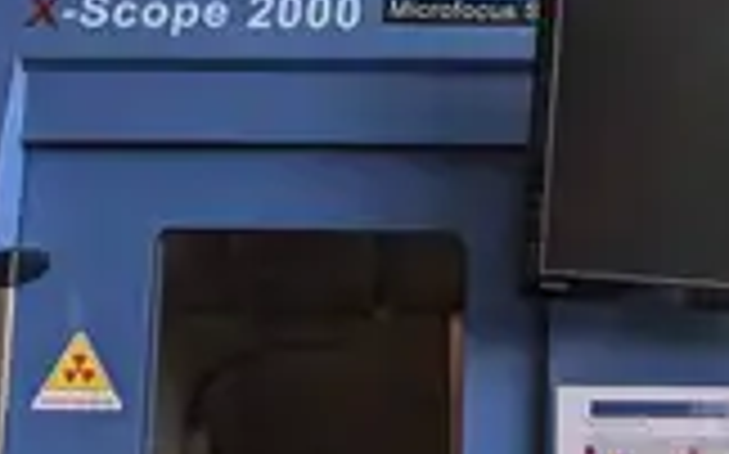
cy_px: 234
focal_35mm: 42
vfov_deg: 30.5
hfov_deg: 46.1
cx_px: 518
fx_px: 834
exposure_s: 1/25
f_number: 2.2
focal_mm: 2.2
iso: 44
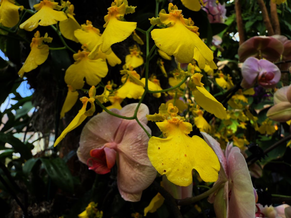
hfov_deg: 71.6
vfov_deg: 56.8
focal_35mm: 24
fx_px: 202
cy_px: 109
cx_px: 146
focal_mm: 2.22
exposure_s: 1/127
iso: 40
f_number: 2.2
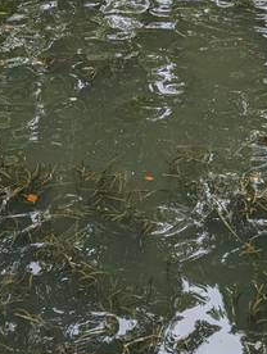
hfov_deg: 17.8
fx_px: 851
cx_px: 167
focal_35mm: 83
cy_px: -171
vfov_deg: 20.3
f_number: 1.68
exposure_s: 1/247
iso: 23
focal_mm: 6.9
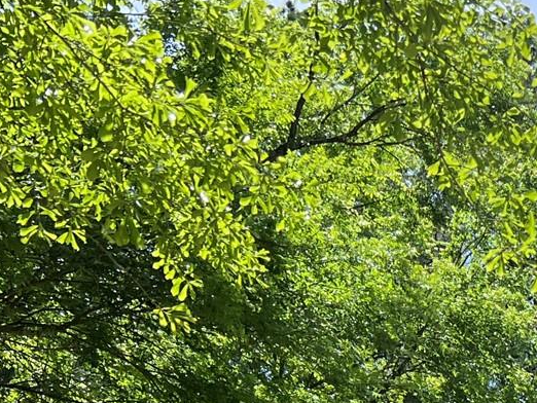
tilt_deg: +5.6
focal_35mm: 102
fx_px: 1583
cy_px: 686
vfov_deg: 13.3
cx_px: 818
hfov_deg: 17.3
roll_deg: +0.4
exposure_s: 1/2632
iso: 50
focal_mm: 5.7
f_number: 1.5
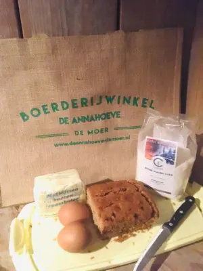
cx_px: 102
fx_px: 227
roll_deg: +1.8
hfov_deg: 48.2
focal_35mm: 29
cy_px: 136
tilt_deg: -29.4
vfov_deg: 61.7
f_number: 2.2
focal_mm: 4.15
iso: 1000
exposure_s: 1/17
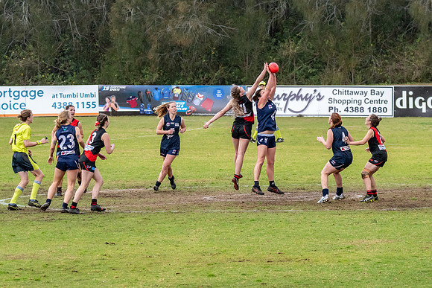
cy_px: 123
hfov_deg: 5.4
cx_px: 276
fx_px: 4564
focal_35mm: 380
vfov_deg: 3.6
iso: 1000
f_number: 7.1
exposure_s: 1/1600
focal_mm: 180
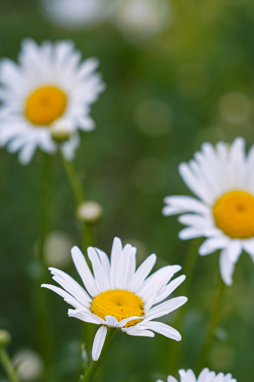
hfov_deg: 9.8
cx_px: 124
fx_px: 1482
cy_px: 254
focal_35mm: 140
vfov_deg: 14.6
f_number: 4
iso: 200
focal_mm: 88
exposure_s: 1/160
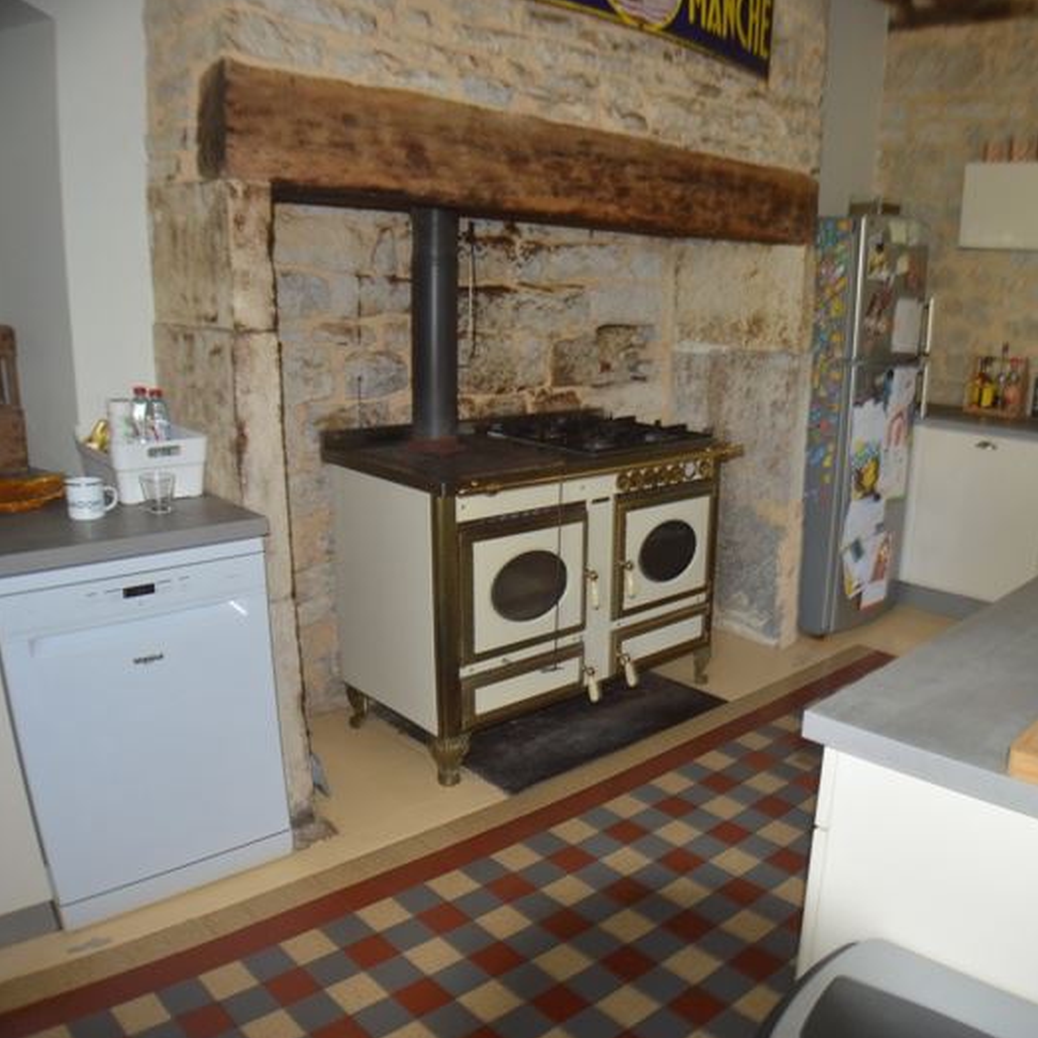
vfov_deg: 47.2
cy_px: 518
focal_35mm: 35
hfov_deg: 46.5
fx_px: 1187
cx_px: 693
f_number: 3.5
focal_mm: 18
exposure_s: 1/60
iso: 720
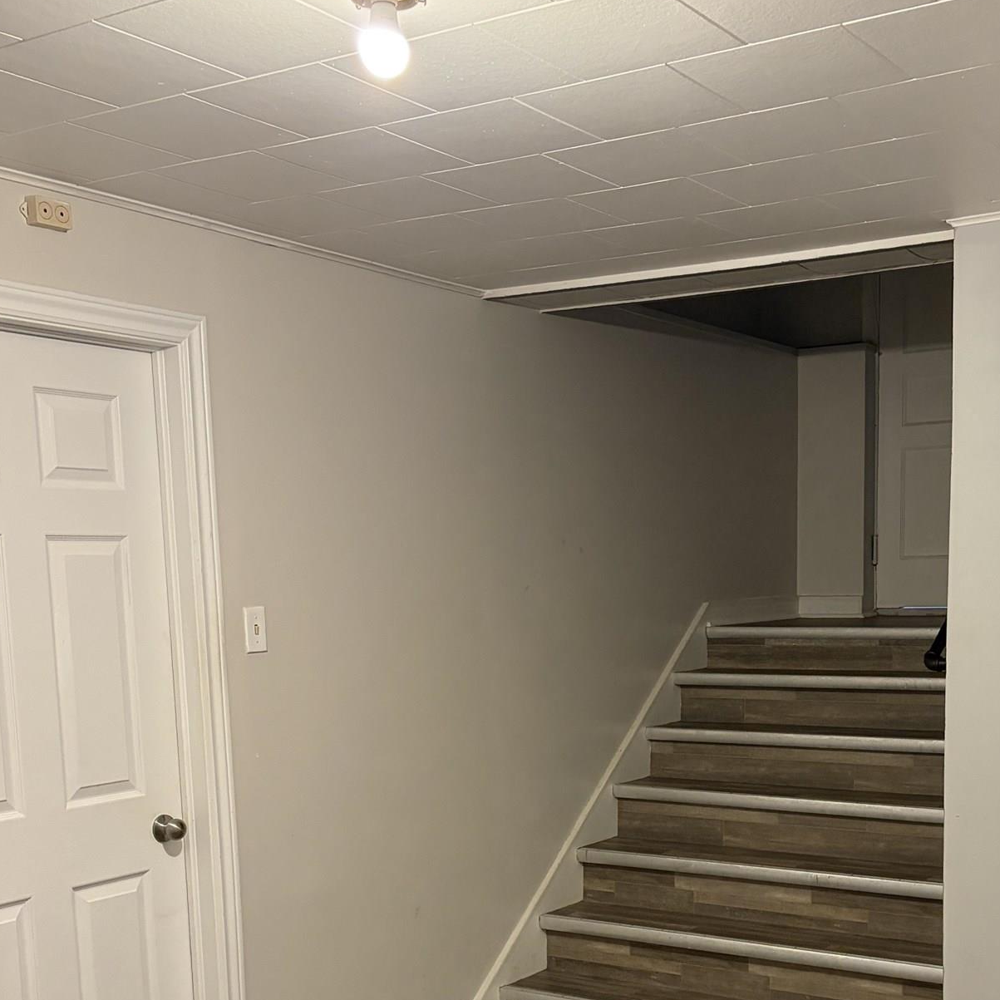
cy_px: 773
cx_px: 653
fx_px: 1438
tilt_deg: -8.5
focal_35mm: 44
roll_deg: +0.8
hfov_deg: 38.0
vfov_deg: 37.2
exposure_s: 1/40
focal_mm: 5.96
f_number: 1.6
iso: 400
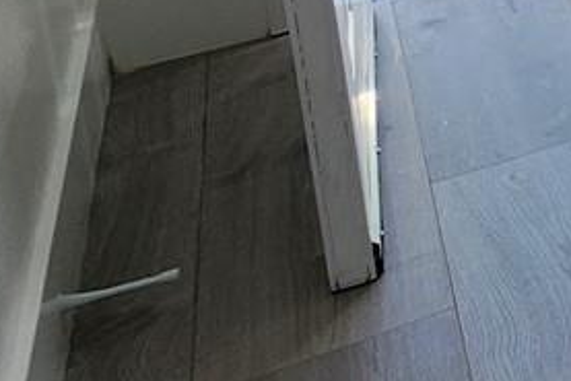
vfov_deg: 14.6
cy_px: -373
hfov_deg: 13.2
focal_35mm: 78
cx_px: 1536
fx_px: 1238
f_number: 2.2
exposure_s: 1/130
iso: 50
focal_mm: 2.2
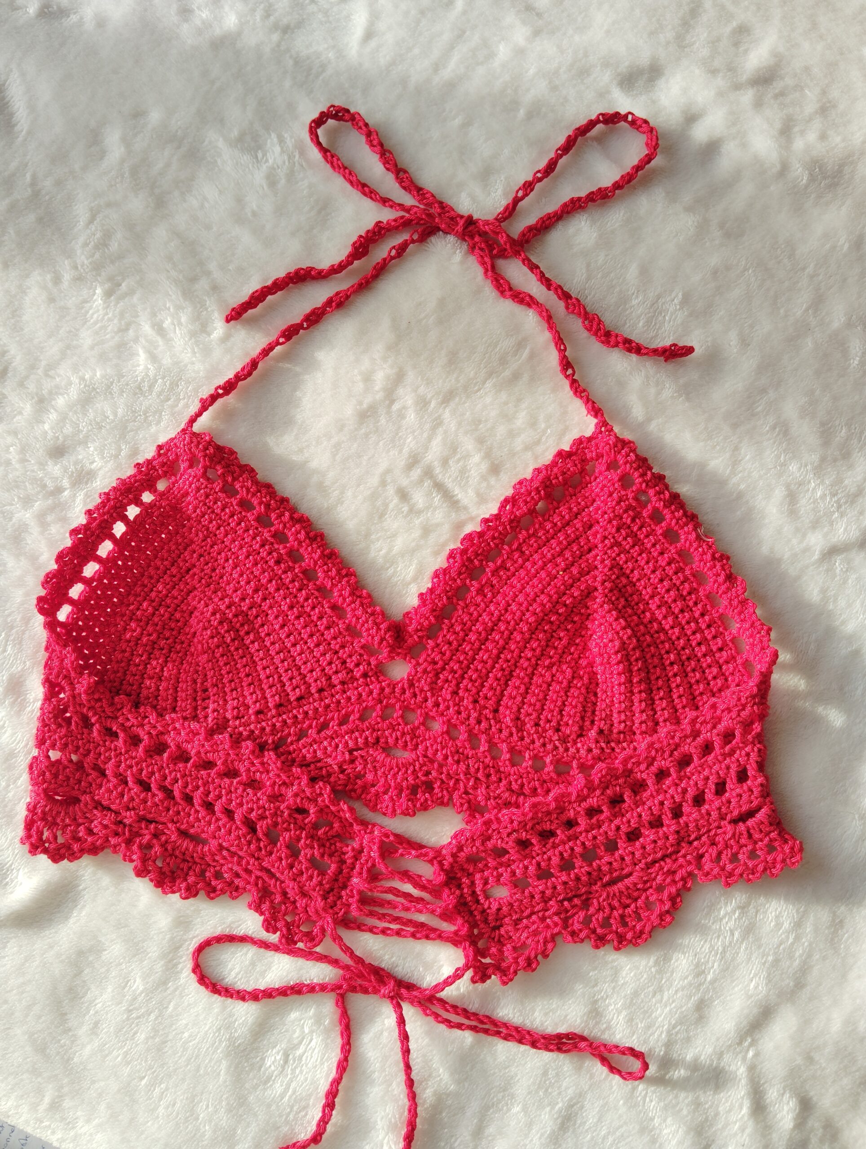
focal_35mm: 28
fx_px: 932
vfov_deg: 63.4
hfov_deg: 49.9
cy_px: 574
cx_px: 433
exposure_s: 1/100
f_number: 1.8
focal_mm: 4.22
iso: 57
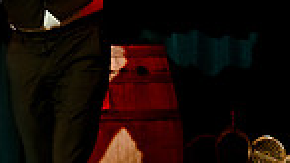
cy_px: -115
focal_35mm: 145
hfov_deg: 14.0
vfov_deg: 8.1
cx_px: -130
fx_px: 1115
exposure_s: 1/100
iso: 5000
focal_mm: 27
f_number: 2.8
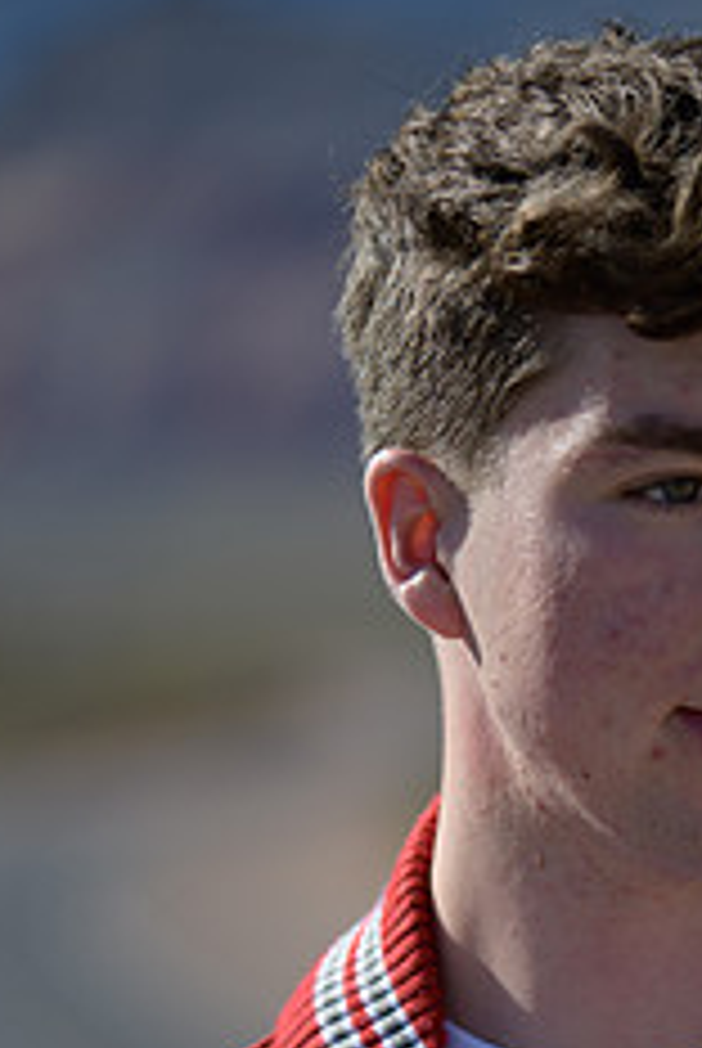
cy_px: 958
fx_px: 6182
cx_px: 608
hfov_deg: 6.5
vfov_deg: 9.6
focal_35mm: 212
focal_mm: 110
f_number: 2.8
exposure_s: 1/5000
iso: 200
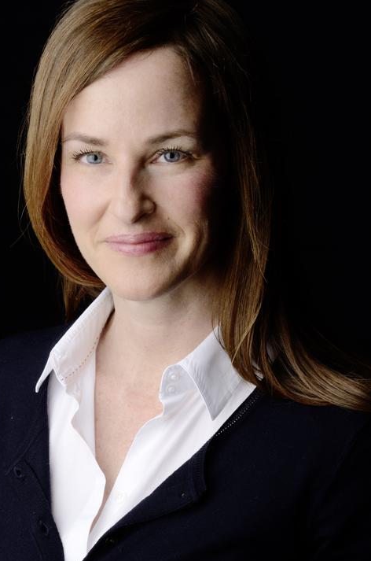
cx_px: 151
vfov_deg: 13.5
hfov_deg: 8.9
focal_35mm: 153
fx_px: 2370
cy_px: 284
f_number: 10
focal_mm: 85
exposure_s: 1/160
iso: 100
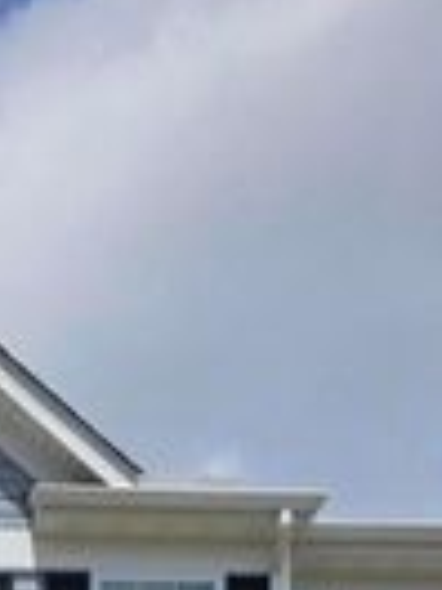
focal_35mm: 116
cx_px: -246
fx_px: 1975
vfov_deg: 12.9
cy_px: 1428
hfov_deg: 12.1
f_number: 1.7
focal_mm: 6.3
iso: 12
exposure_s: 1/1654
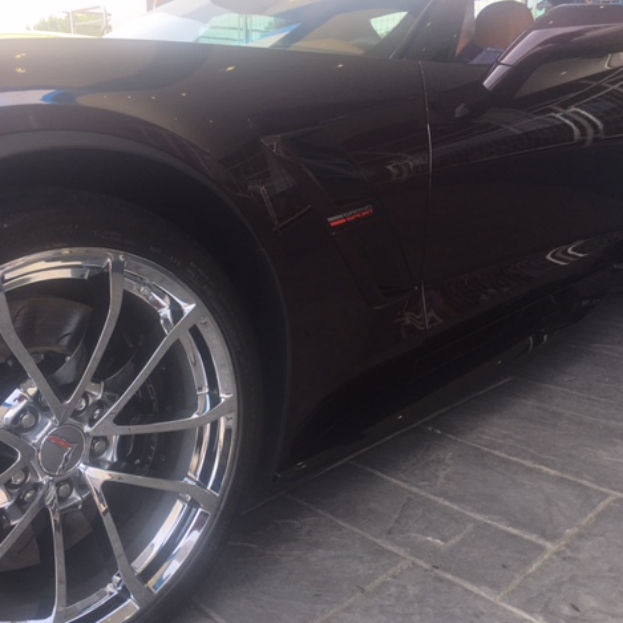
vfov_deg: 47.2
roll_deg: -0.3
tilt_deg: -17.1
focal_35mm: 35
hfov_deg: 47.0
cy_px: 317
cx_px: 260
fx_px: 713
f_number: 2.2
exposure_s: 1/466
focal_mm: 4.15
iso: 25
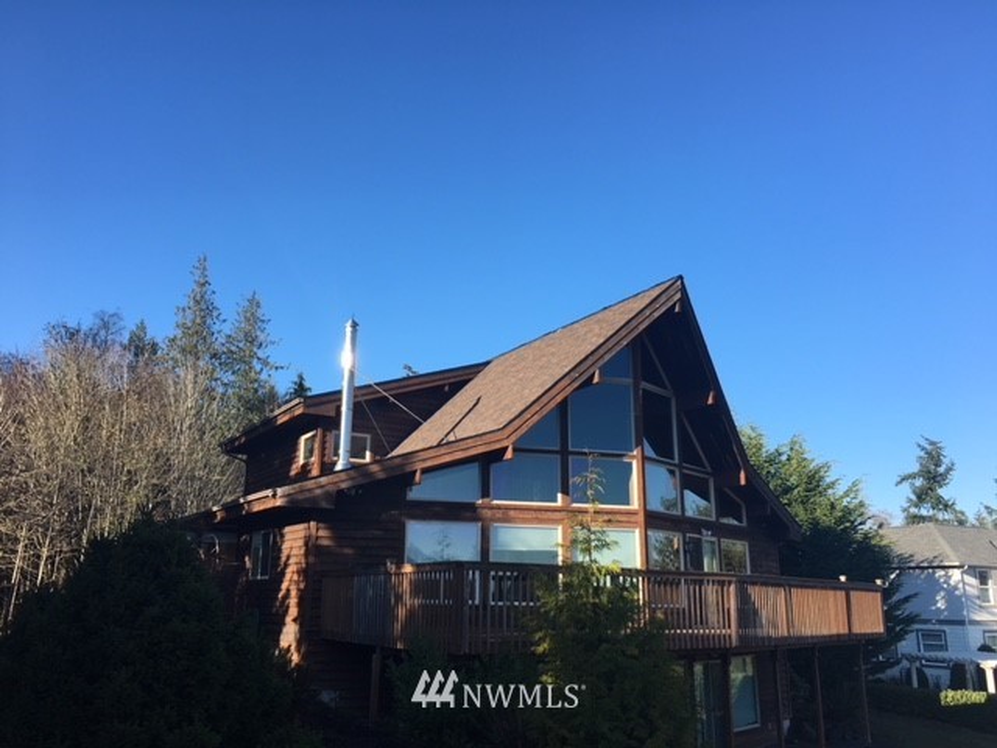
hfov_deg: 61.7
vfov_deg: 48.2
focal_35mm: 29
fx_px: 835
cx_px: 498
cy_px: 374
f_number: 2.2
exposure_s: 1/712
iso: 25
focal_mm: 4.15
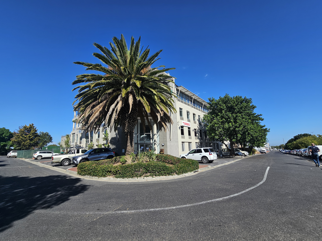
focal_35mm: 13
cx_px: 161
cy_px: 120
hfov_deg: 106.2
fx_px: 121
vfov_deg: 89.9
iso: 50
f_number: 2.2
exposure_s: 1/2088
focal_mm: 2.2
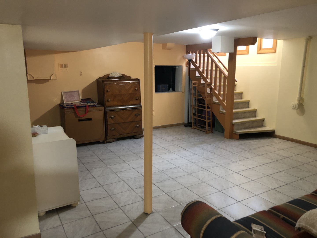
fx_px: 256
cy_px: 119
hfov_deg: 63.4
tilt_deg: -11.9
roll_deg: +1.0
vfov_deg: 49.7
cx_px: 158
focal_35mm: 28
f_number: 1.8
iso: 80
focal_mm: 3.99
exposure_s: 1/6
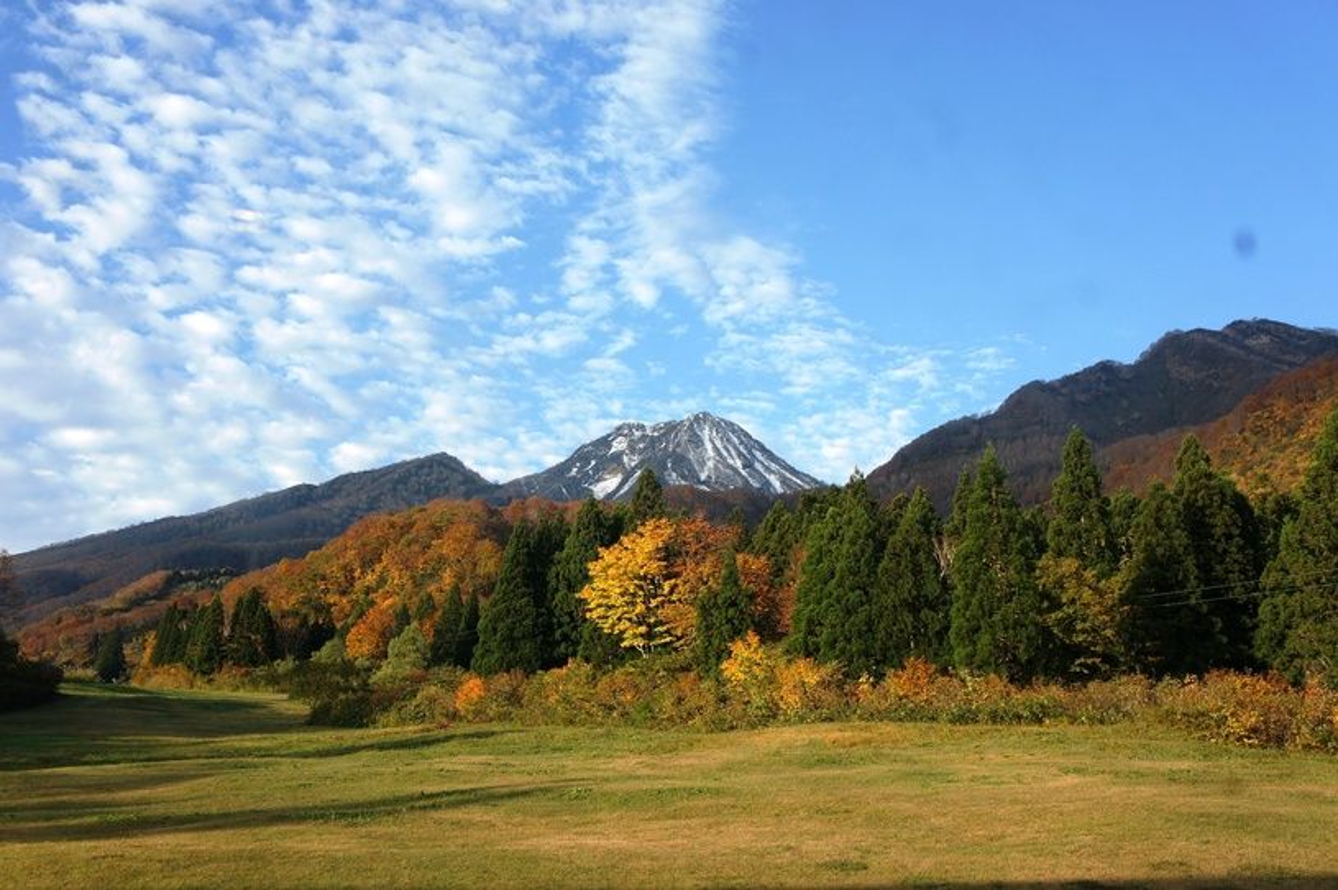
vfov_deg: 33.0
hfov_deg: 48.0
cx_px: 669
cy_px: 445
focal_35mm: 40
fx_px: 1504
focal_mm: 27
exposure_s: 1/160
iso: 200
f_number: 8
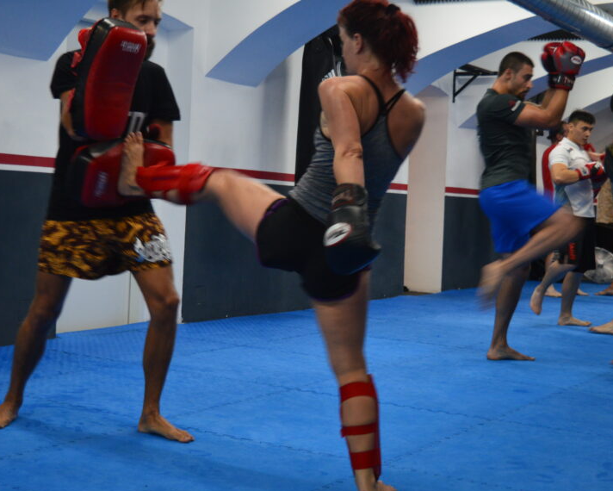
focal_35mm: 59
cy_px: 211
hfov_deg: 32.1
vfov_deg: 25.9
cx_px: 308
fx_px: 1065
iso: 800
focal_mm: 29
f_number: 4.2
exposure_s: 1/50
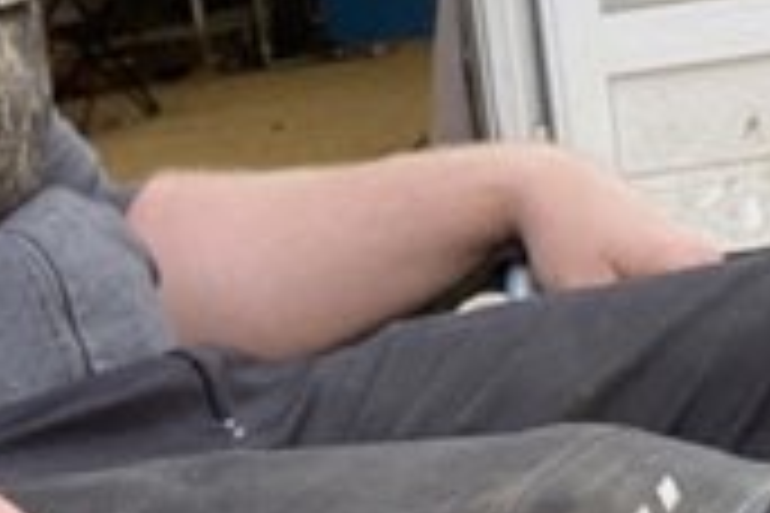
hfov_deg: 14.5
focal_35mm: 140
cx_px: 36
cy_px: 306
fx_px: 2994
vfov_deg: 9.8
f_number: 2.2
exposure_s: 1/70
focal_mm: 2.71
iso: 100
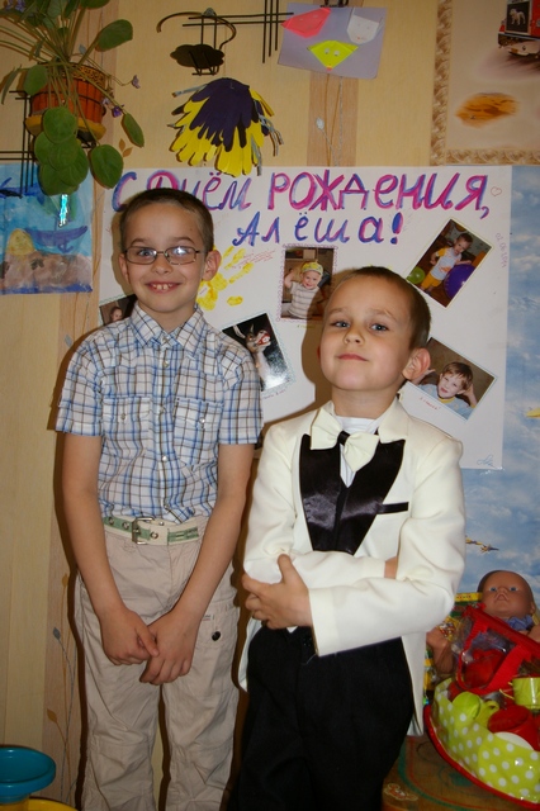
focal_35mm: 36
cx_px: 270
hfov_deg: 36.8
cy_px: 406
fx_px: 811
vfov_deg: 53.2
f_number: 4.5
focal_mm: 24
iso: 400
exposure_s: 1/45
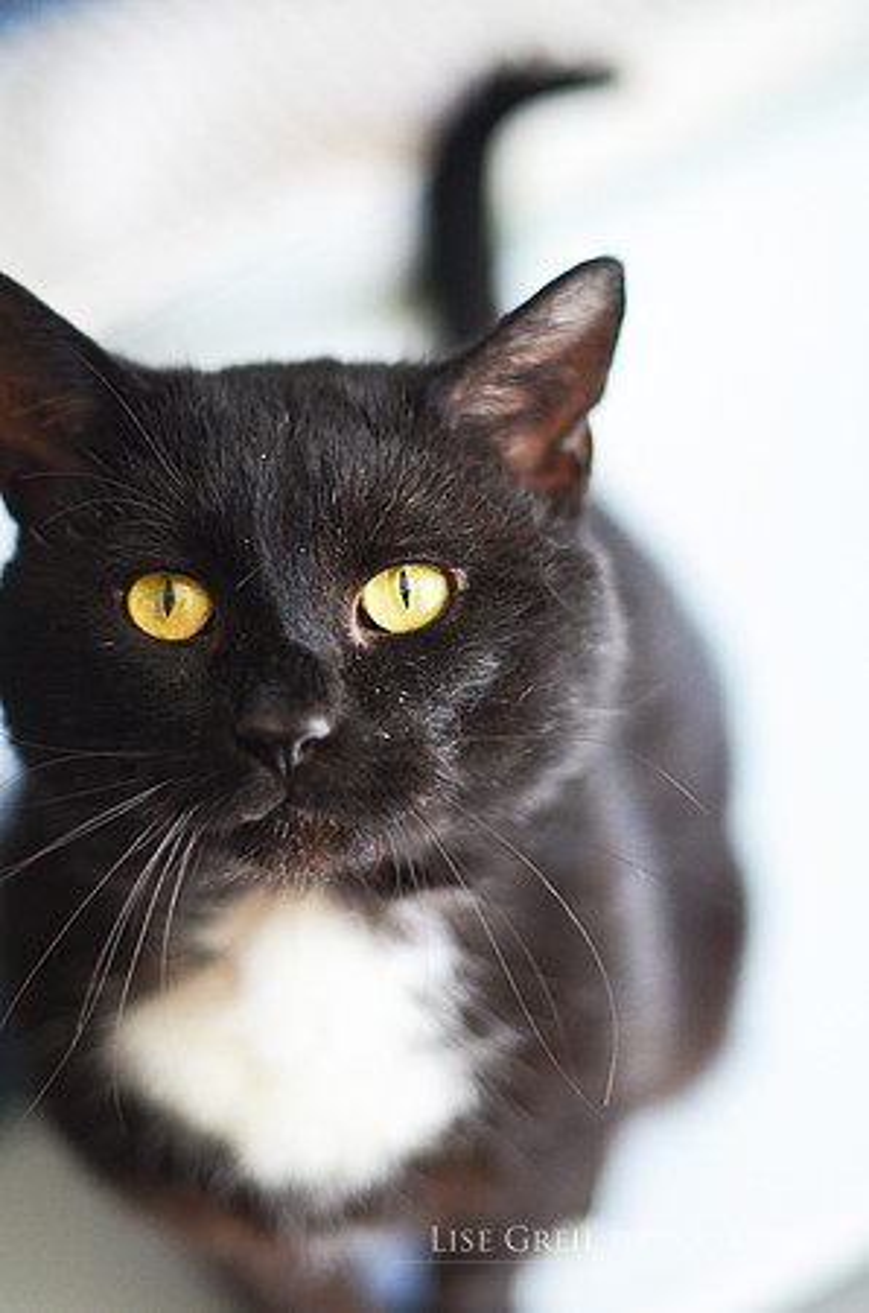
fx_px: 2728
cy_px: 656
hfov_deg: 18.1
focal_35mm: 75
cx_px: 434
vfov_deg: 27.0
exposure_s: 1/640
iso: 800
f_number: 1.4
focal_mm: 50
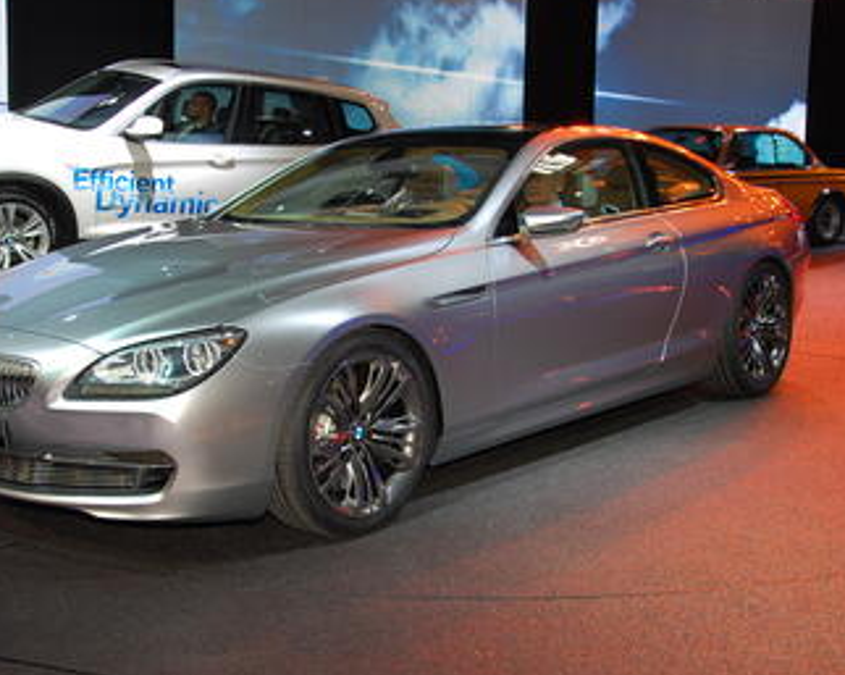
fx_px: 1224
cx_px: 370
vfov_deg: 30.8
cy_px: 331
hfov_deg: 38.0
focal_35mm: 49
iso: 200
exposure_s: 1/60
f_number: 4.2
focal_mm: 28
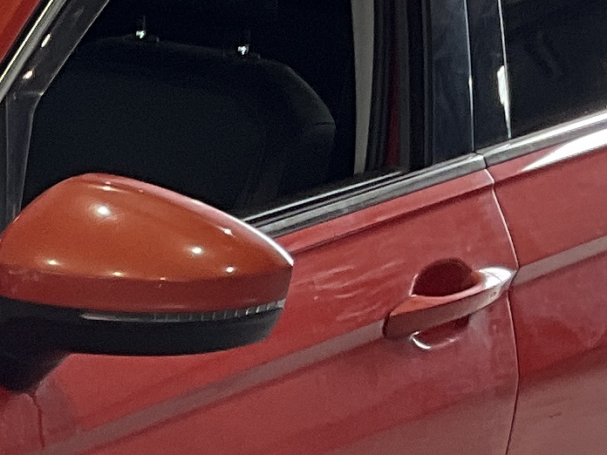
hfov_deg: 10.9
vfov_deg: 8.7
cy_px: 604
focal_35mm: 168
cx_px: -531
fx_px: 2946
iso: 32
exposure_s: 1/122
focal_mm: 3
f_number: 1.8
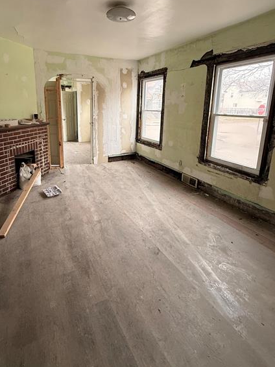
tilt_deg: -13.7
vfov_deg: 83.6
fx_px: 201
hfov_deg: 68.1
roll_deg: -1.8
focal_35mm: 19
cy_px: 146
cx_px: 113
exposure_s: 1/99
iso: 200
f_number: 2.2
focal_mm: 2.22
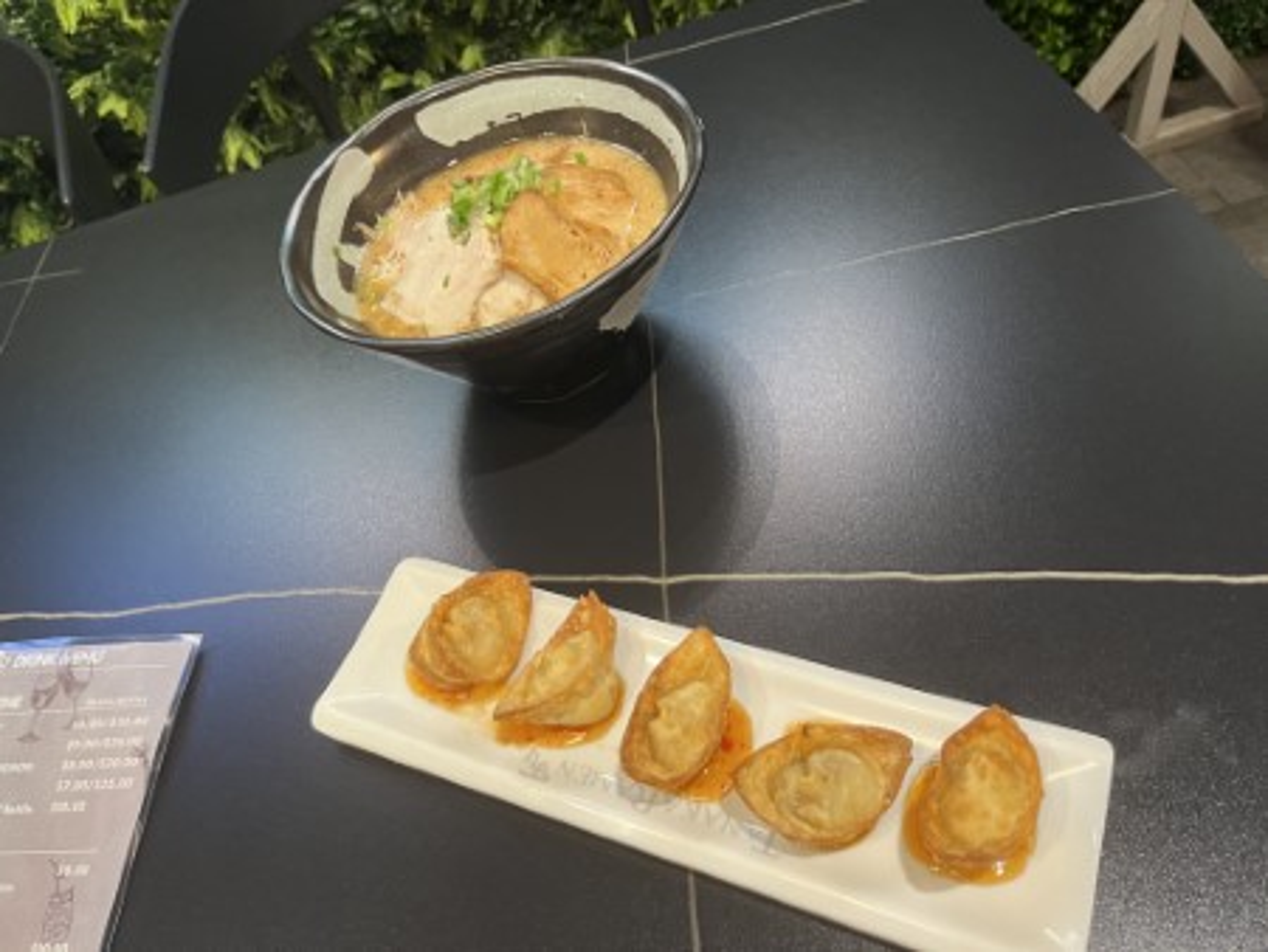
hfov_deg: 67.3
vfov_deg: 53.1
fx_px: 953
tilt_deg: -49.8
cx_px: 634
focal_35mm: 26
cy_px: 476
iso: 250
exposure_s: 1/60
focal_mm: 5.1
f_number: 1.6
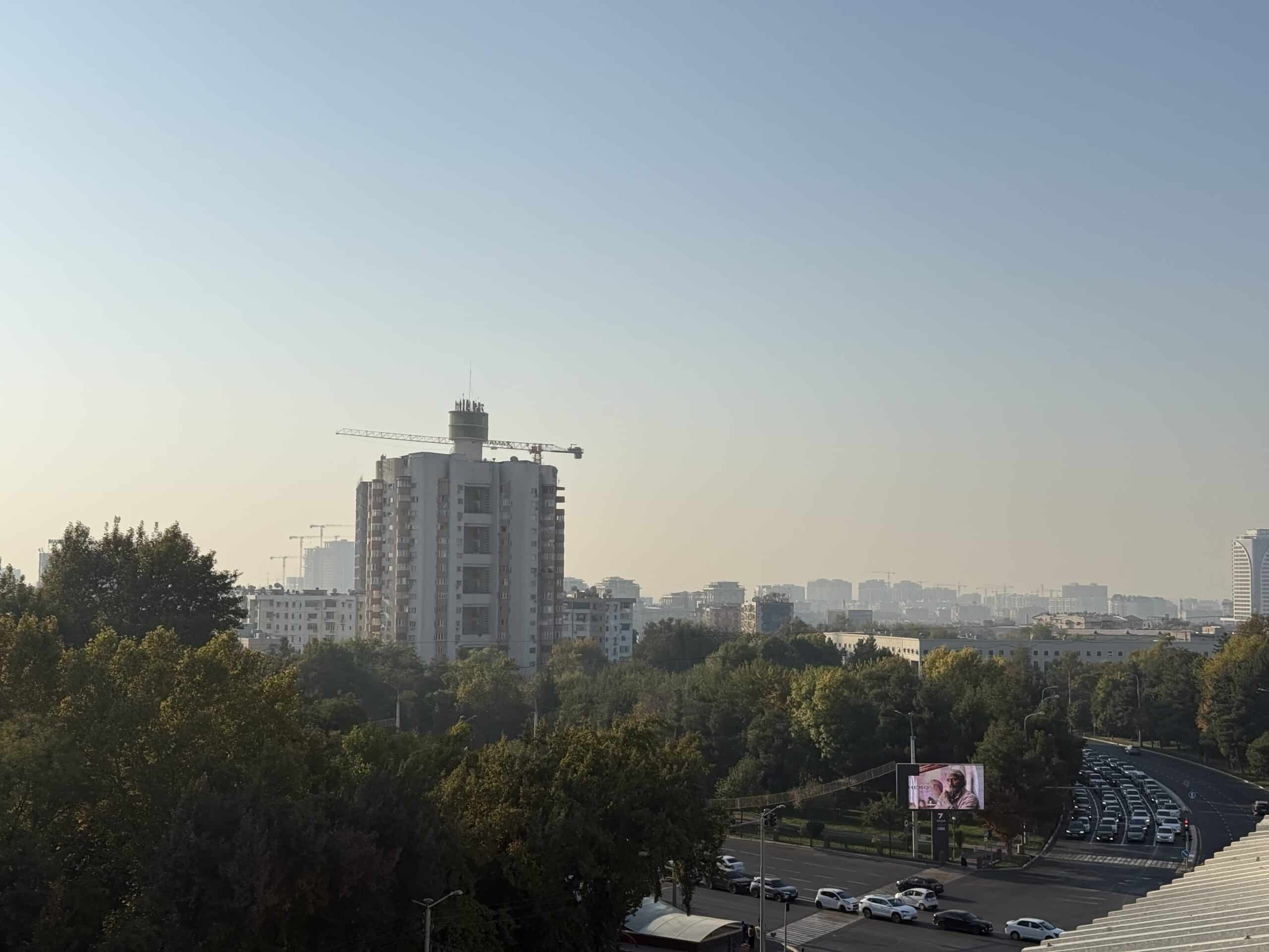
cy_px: 476
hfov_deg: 39.7
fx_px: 1760
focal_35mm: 48
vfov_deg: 30.3
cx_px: 634
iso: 100
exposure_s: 1/7143
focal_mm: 6.76
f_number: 1.78
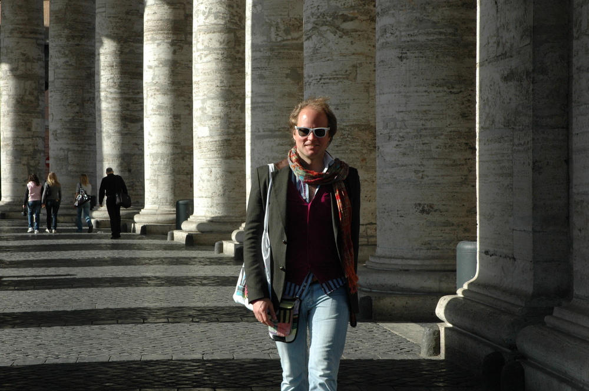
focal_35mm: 75
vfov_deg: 18.2
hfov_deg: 27.0
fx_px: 1226
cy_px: 196
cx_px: 294
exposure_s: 1/400
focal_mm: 50
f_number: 10
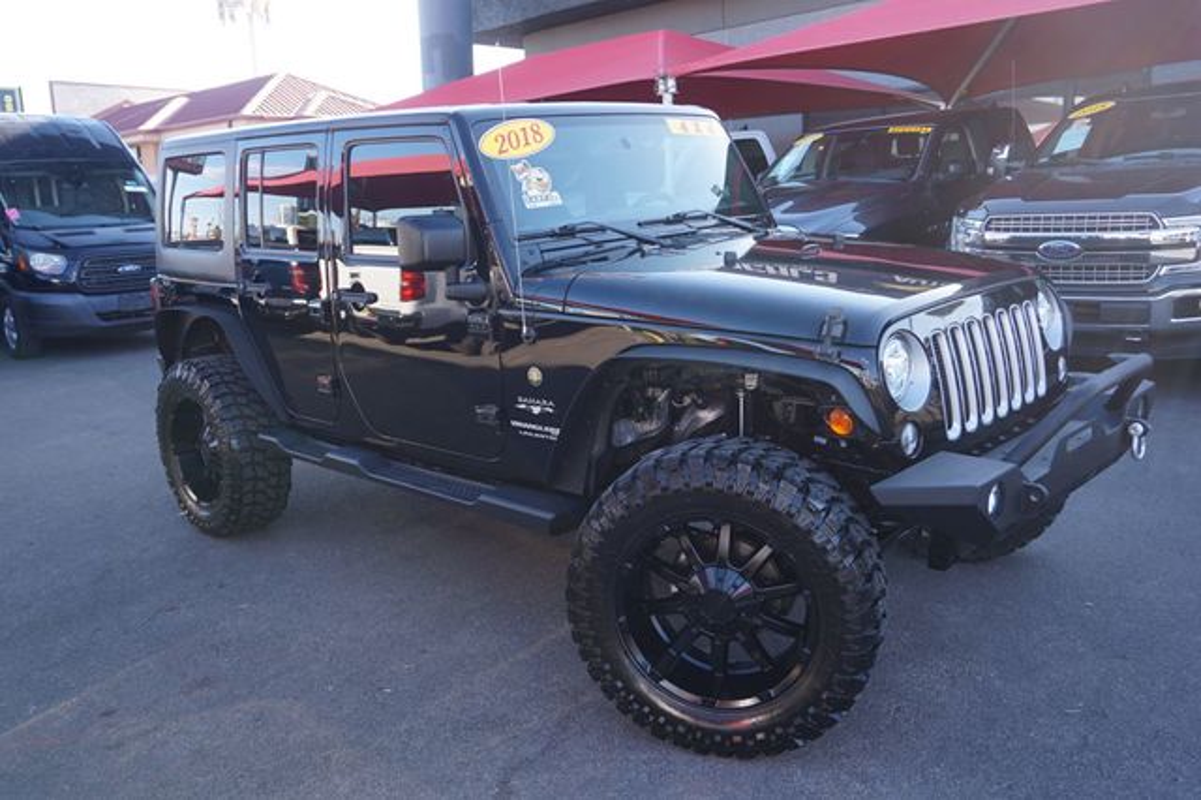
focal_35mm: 30
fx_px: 1000
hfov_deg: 62.0
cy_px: 400
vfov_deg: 43.6
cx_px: 600
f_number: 4.5
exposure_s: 1/80
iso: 100
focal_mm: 20
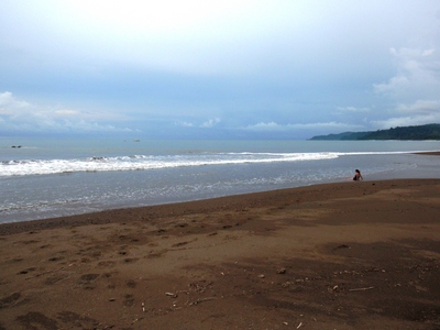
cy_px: 165
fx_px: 356
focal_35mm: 28
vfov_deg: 49.7
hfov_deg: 63.4
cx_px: 220
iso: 64
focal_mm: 5
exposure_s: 1/500
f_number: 3.2
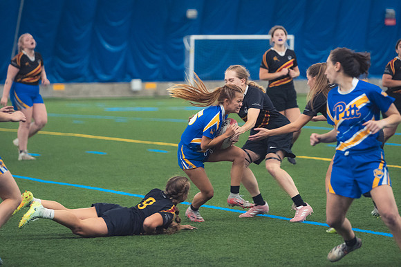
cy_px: 134
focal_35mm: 202
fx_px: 2249
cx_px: 200
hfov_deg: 10.2
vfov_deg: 6.8
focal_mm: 135
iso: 4000
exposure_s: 1/320
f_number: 2.8
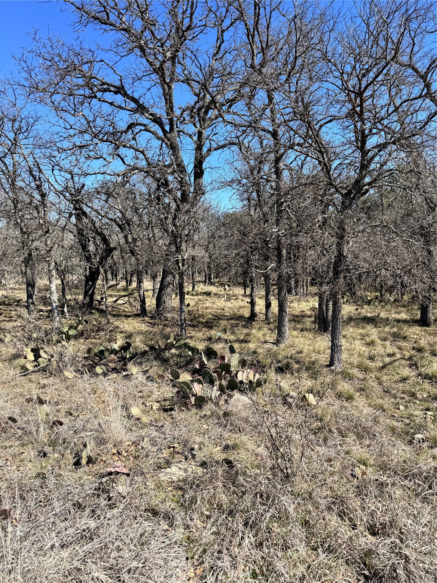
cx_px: 218
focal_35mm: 24
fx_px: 404
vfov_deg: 71.6
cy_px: 292
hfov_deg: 56.8
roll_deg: +3.6
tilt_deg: -5.4
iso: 80
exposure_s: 1/3413
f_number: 1.78
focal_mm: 6.86
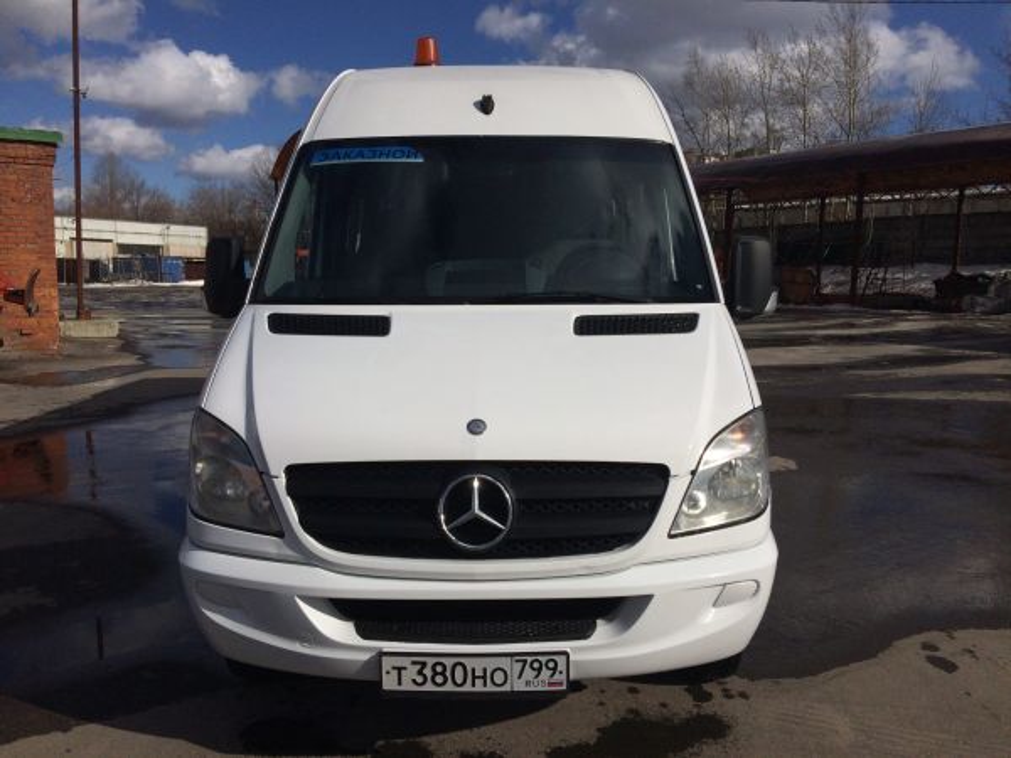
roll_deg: +0.1
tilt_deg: -5.9
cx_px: 506
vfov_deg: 48.2
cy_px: 379
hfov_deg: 61.7
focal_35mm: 29
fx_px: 847
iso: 40
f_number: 2.2
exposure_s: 1/10309
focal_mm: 4.15
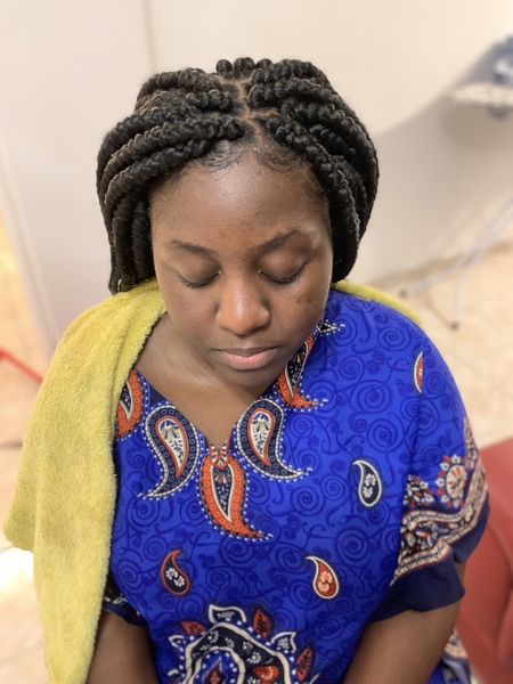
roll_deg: +0.6
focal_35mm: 26
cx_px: 256
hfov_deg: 53.1
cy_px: 342
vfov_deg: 67.3
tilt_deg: -35.6
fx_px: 514
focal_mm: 4.25
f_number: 1.8
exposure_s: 1/20
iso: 640
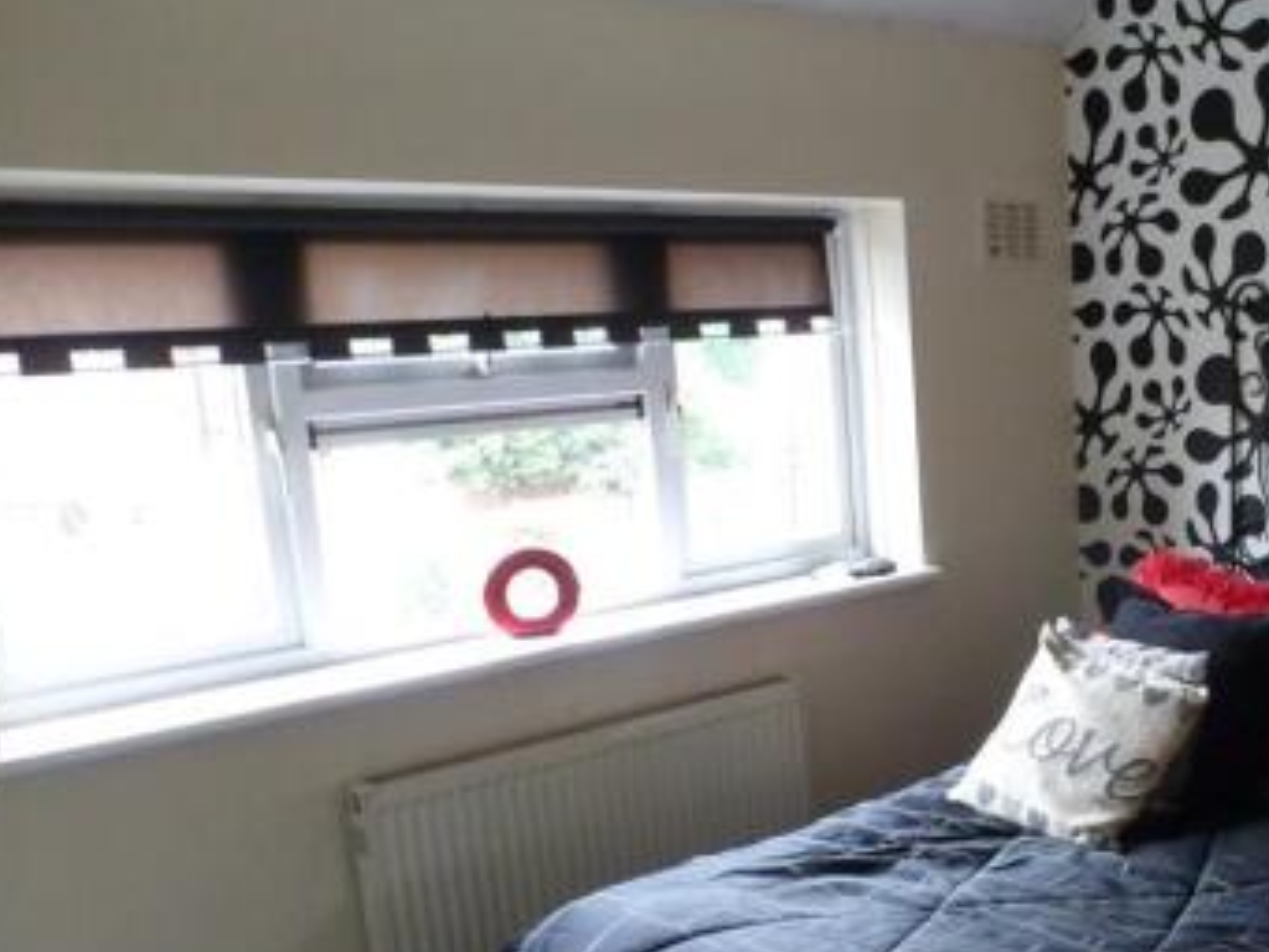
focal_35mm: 41
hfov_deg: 43.1
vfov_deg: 34.9
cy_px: 623
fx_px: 1504
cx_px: 1061
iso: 400
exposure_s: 1/6
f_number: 3.3
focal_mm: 4.3
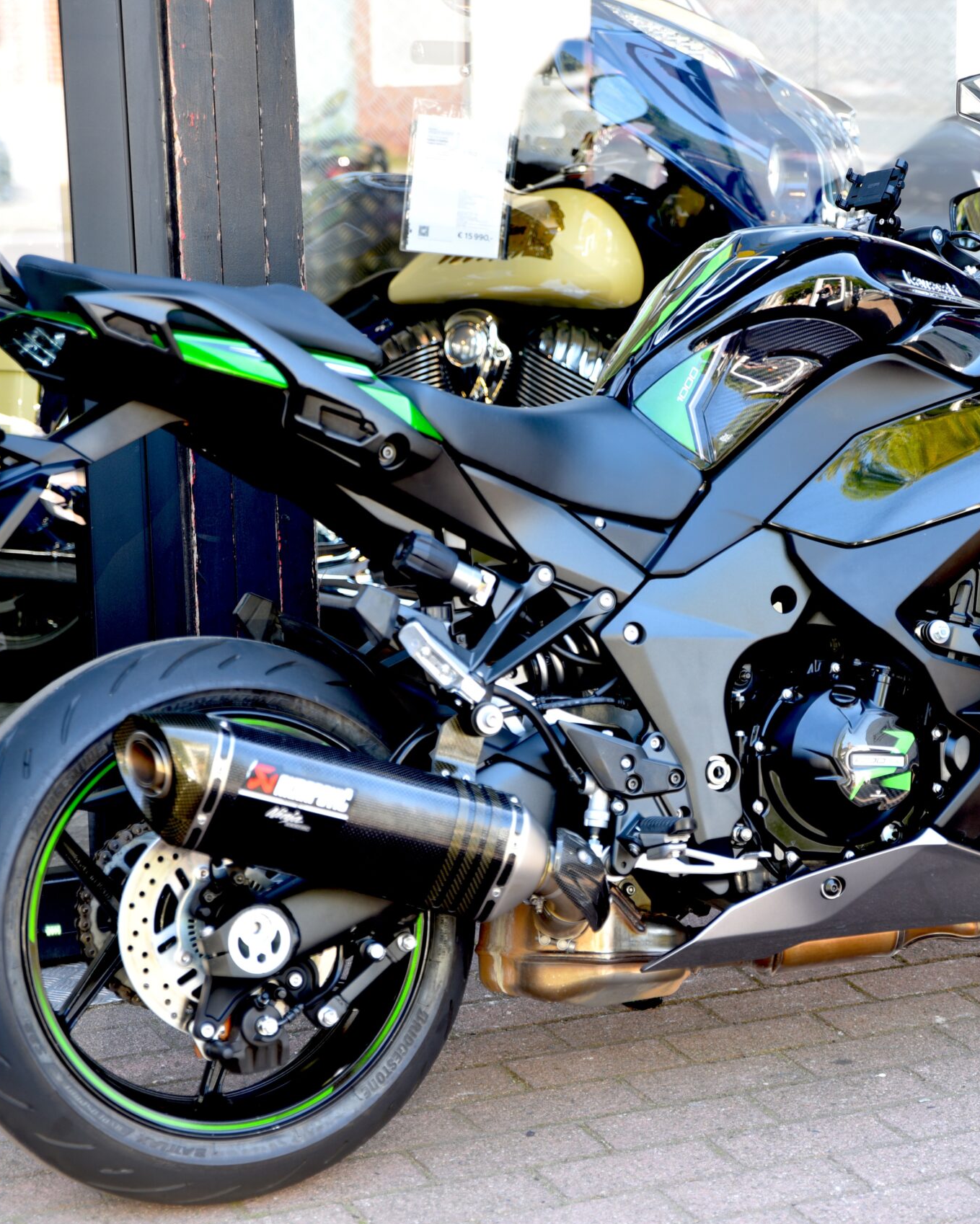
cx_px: 659
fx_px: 3335
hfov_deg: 16.7
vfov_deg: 20.8
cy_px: 615
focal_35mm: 92
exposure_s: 1/50
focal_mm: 65
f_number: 2.8
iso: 100
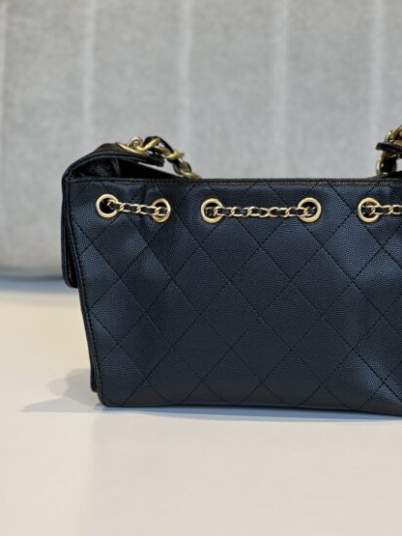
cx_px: 276
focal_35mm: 111
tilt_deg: -12.0
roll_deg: +1.8
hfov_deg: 13.3
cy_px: 287
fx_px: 1719
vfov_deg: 17.7
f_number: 2.8
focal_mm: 9
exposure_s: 1/100
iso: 32
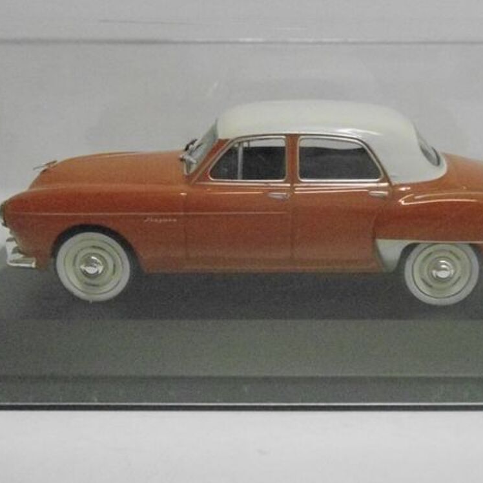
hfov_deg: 32.7
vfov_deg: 32.8
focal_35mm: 52
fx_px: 821
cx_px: 277
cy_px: 242
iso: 1600
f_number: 3.5
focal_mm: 7.9
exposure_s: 1/125
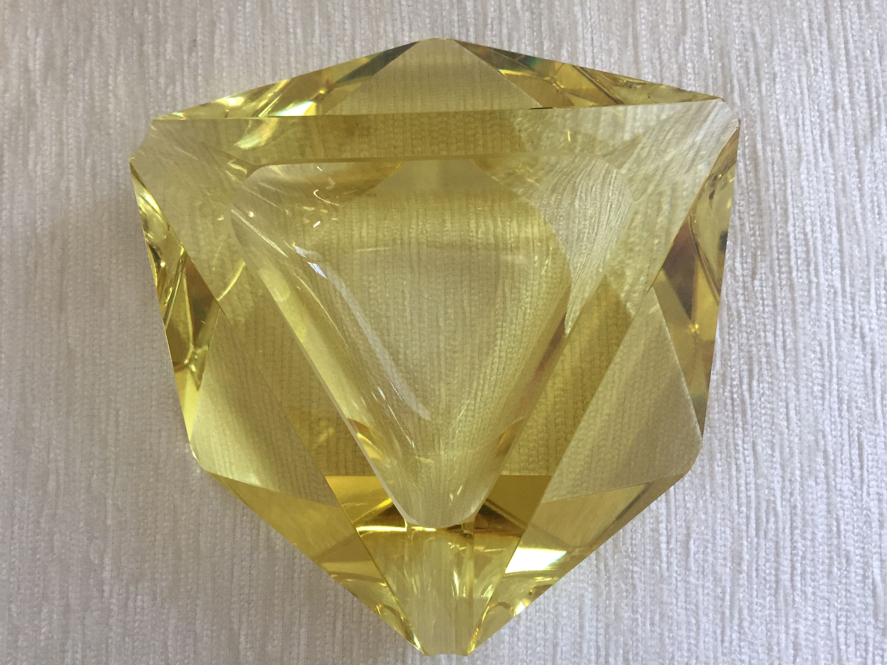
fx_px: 743
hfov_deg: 61.7
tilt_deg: -85.4
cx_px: 444
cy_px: 332
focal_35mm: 29
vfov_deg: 48.2
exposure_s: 1/33
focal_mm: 4.15
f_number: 2.2
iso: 64
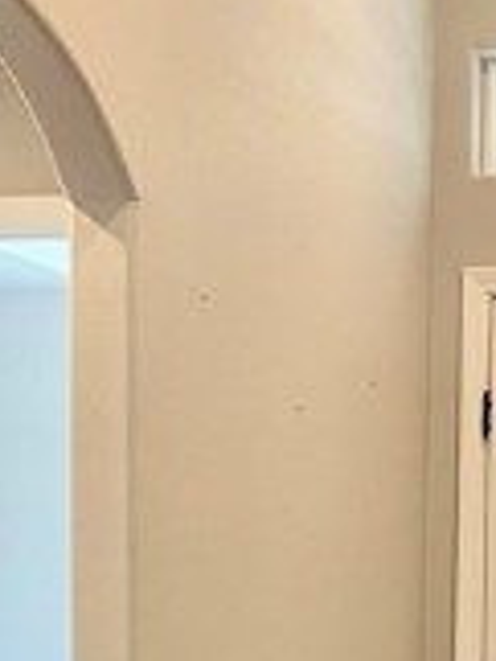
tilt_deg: -8.7
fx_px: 2366
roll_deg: -1.0
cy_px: 1006
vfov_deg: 14.7
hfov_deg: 11.9
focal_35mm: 124
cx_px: 381
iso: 160
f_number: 1.8
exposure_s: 1/60
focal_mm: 4.25
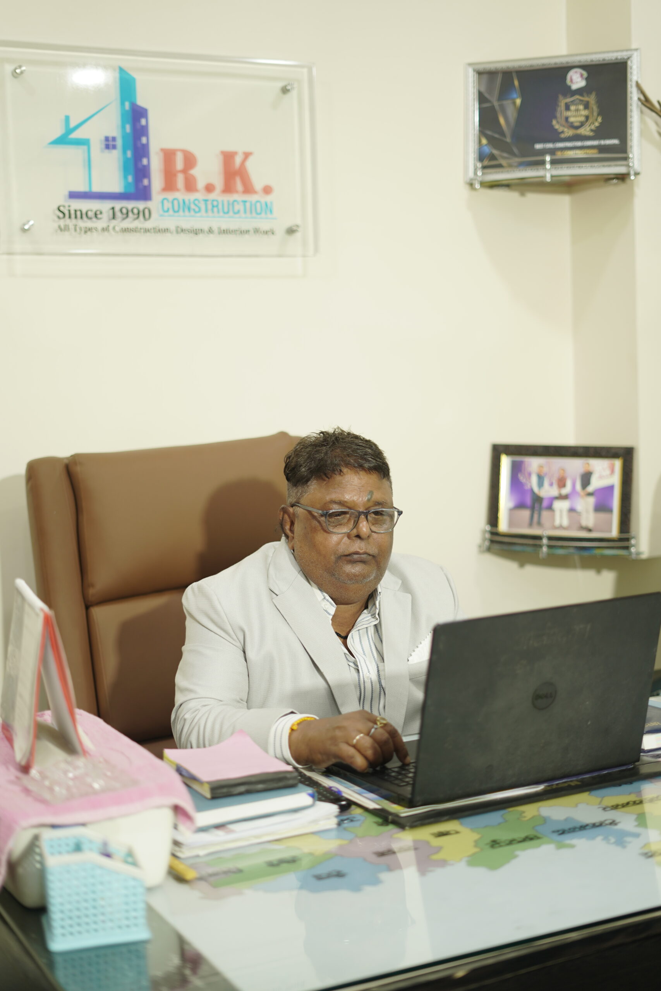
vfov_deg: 39.6
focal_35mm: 50
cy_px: 496
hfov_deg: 27.0
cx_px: 330
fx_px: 1377
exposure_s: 1/60
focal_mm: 50
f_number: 1.8
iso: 200
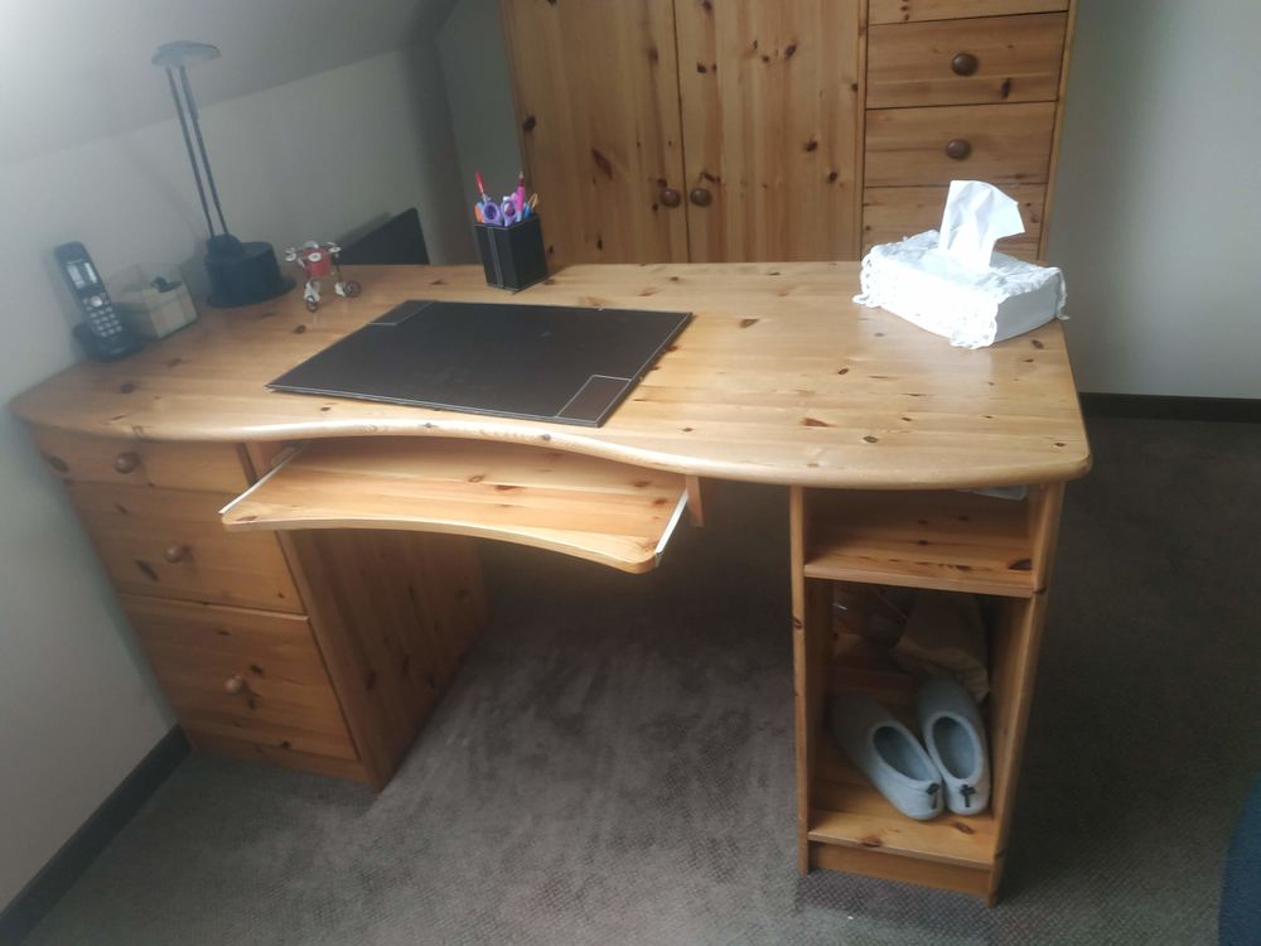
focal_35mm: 24
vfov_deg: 56.8
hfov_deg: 71.6
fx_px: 874
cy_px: 473
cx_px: 630
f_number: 1.9
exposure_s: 1/25
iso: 320
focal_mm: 3.94
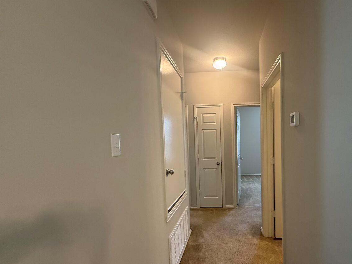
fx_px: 183
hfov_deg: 86.0
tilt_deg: -2.8
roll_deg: +0.0
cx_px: 220
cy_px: 153
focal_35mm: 18
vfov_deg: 71.1
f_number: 2.2
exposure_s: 1/60
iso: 250
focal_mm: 2.22
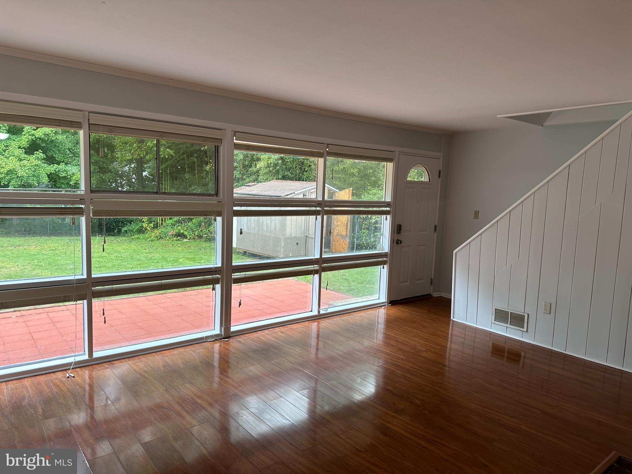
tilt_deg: -5.9
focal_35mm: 24
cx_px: 316
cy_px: 237
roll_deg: -2.4
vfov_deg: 56.8
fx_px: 438
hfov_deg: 71.6
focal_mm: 6.86
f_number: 1.78
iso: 100
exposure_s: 1/120
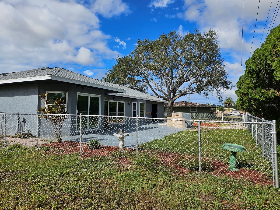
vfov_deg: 58.9
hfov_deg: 73.9
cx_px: 140
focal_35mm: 23
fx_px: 186
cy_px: 105
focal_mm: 5.4
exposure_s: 1/2715
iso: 25
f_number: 1.8
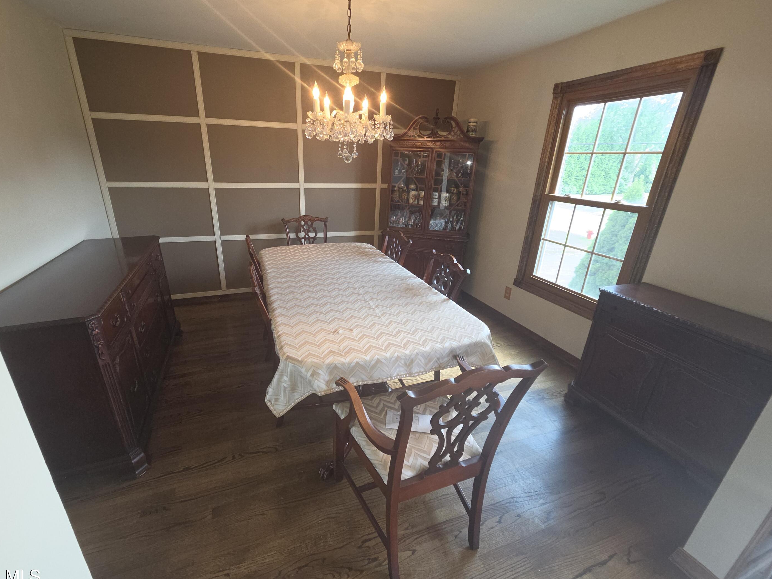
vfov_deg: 85.7
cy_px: 293
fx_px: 312
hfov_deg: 102.0
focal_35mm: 14
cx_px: 364
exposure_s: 1/60
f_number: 2.2
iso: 100
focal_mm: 2.2
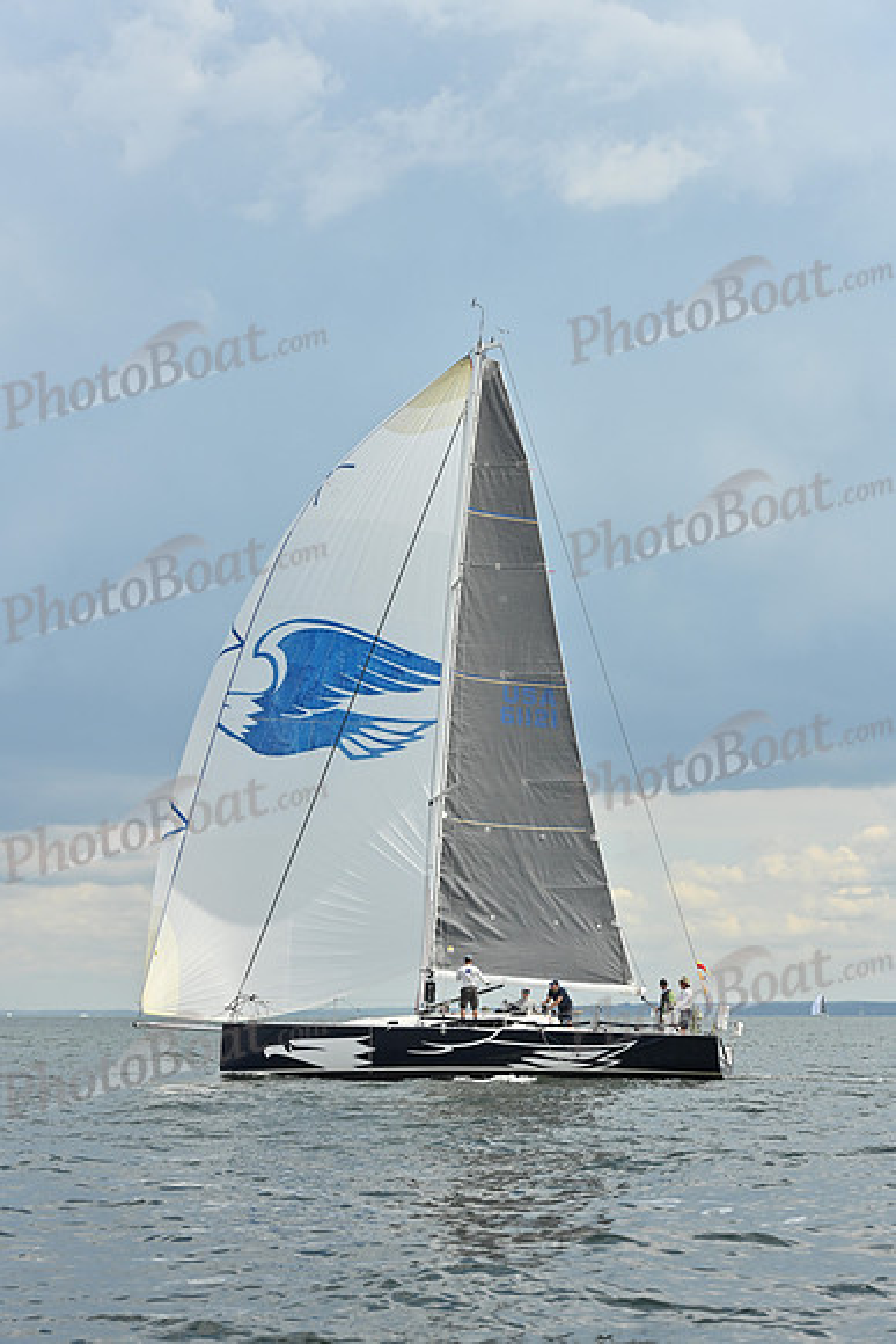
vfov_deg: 22.1
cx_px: 448
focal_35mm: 92
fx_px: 3432
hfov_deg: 14.9
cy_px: 672
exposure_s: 1/1600
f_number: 8
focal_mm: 92
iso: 320
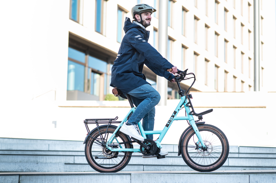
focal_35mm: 85
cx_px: 138
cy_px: 92
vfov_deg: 16.1
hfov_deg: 23.9
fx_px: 651
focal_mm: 85
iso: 400
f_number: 2.8
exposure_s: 1/1000
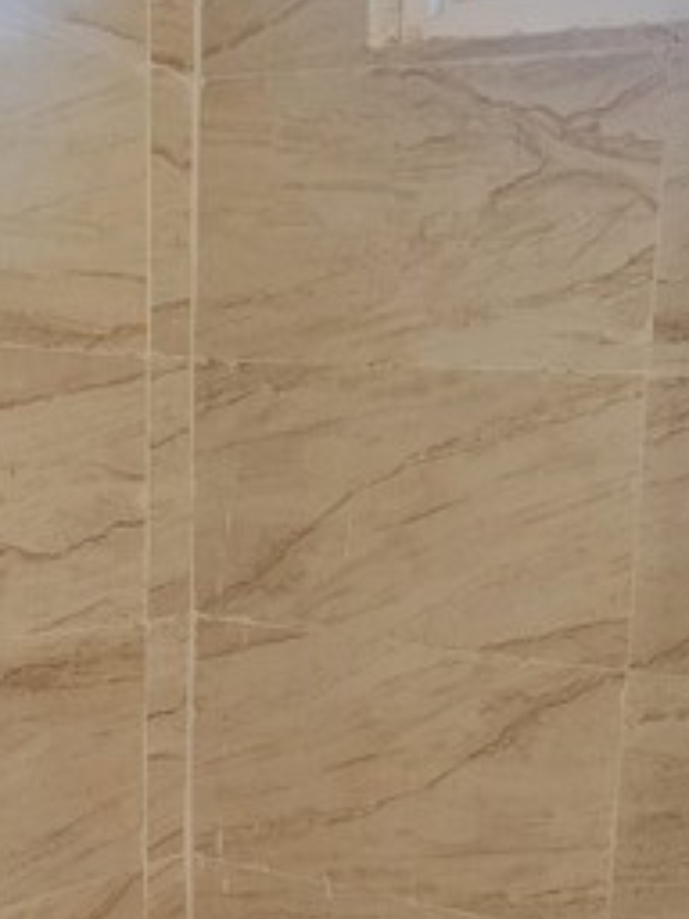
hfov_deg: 22.5
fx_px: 1725
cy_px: 872
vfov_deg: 28.4
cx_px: 481
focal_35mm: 65
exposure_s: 1/40
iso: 320
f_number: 1.8
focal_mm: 5.4
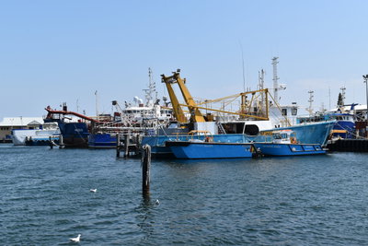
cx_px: 184
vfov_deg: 26.5
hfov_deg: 38.9
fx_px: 521
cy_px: 123
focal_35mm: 51
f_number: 10
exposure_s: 1/400
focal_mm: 34
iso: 200
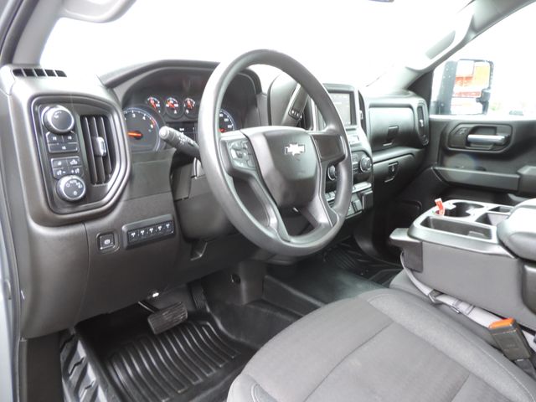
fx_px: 372
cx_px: 268
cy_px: 201
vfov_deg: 56.8
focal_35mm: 24
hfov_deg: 71.6
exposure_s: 1/30
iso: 360
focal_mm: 4.3
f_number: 3
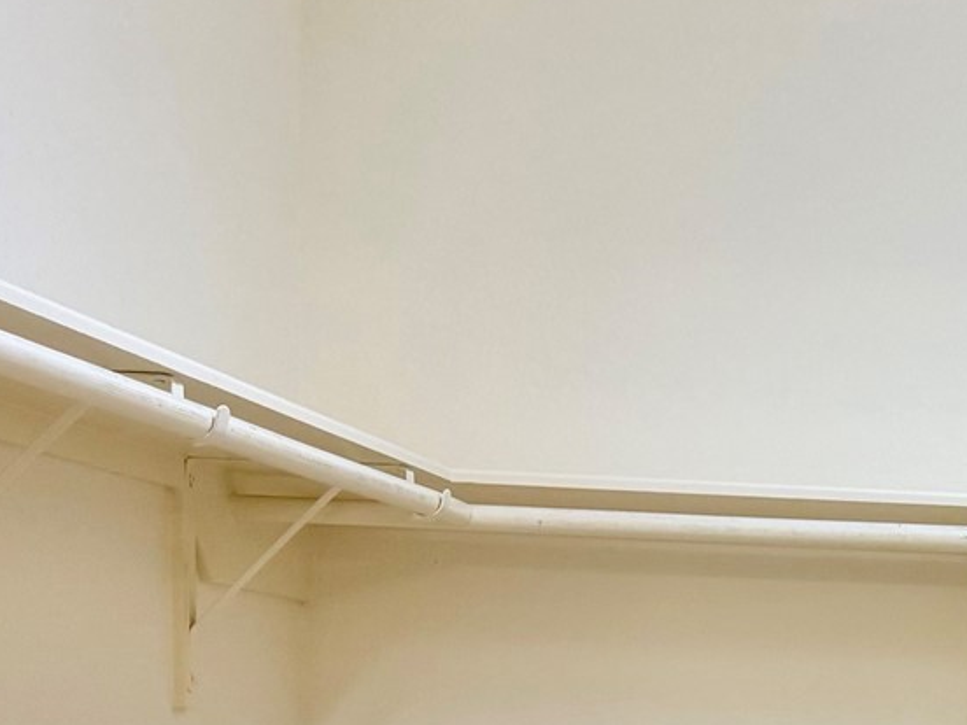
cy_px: 984
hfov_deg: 20.1
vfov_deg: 15.6
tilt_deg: -5.9
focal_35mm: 89
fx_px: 2486
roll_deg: -2.0
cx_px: 1268
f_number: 1.78
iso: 160
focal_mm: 6.76
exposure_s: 1/120
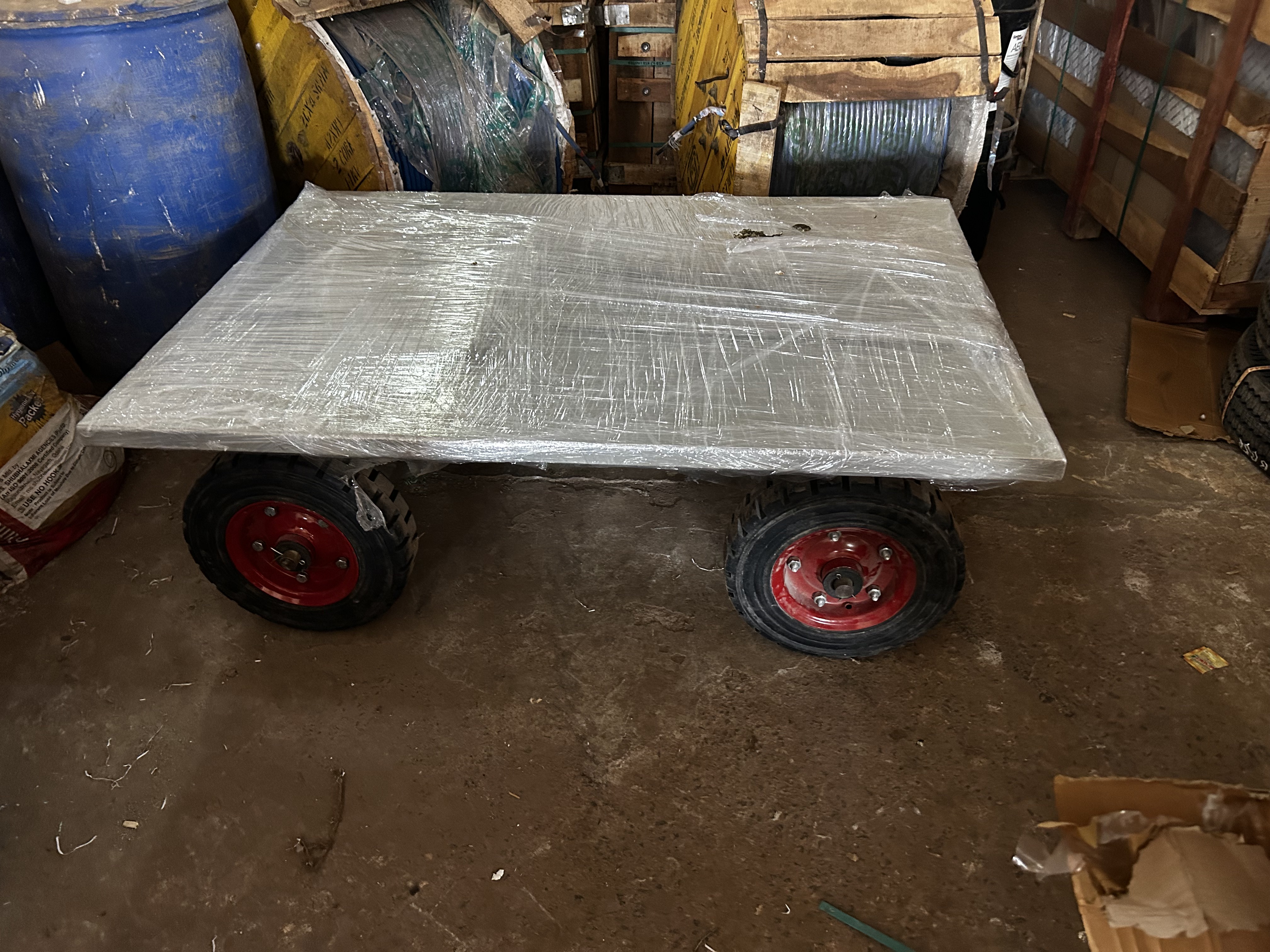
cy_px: 476
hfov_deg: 67.3
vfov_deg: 53.1
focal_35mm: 26
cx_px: 635
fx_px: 954
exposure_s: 1/33
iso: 500
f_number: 1.5
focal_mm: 5.7
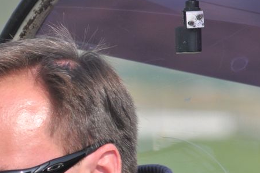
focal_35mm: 1282
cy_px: 150
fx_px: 9255
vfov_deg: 1.1
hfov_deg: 1.6
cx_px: -67
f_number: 10
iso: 200
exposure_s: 1/400
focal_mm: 300
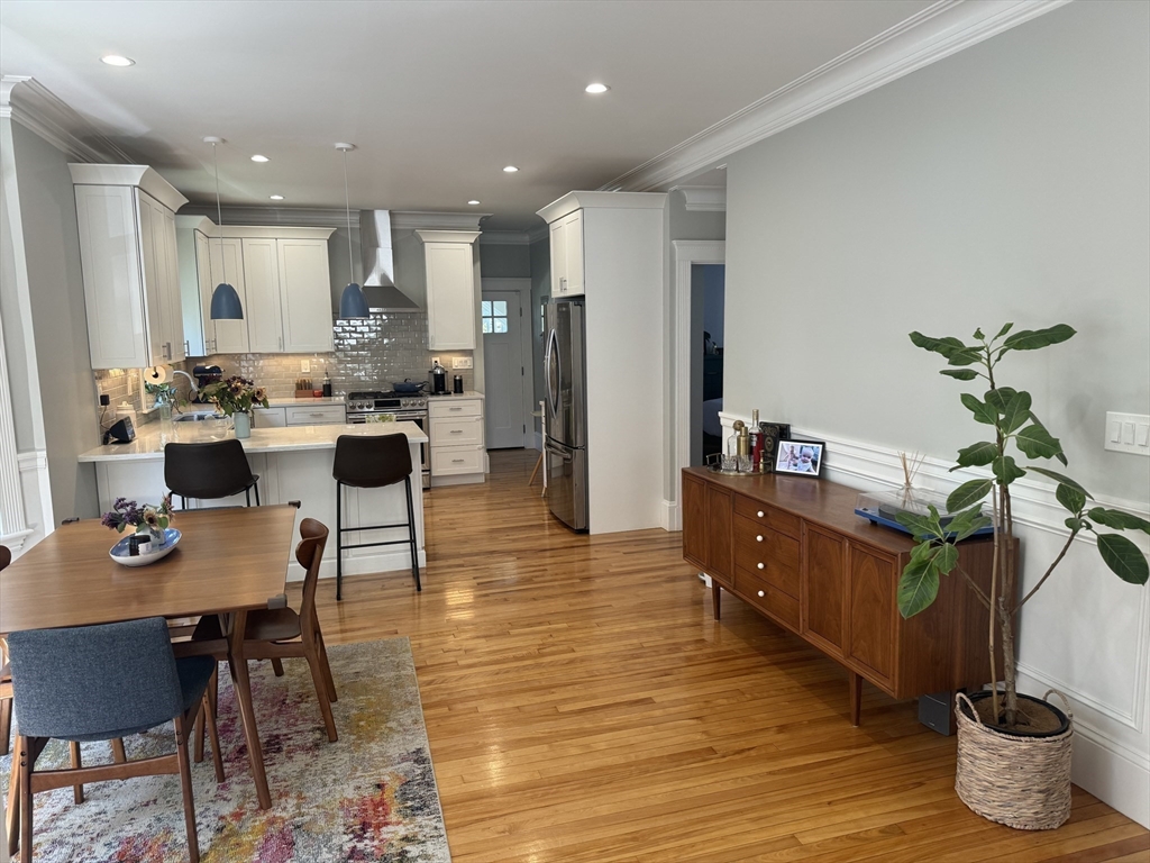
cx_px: 575
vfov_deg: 56.8
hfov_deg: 71.6
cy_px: 432
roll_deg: +0.5
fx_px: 797
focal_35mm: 24
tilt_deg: -6.3
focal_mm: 6.76
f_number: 1.78
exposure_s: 1/120
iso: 200
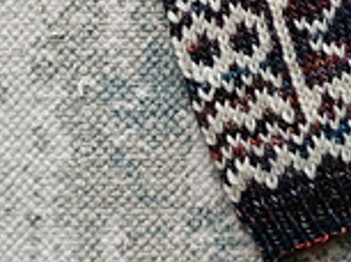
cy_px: -230
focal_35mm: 109
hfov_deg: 15.9
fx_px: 1103
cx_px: 590
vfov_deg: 12.2
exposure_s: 1/50
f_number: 1.8
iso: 200
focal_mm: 4.7
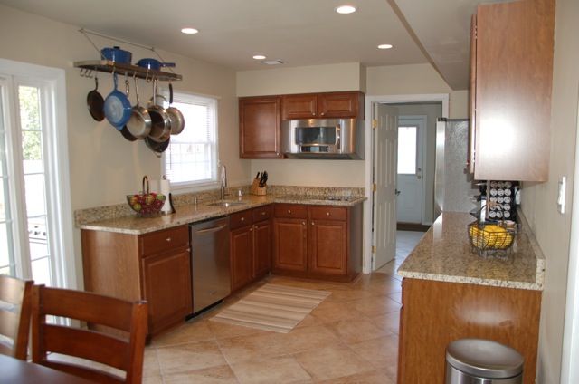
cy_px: 192
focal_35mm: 27
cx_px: 290
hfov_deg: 67.5
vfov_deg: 47.7
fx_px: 433
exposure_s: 1/60
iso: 400
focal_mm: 18
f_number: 3.5
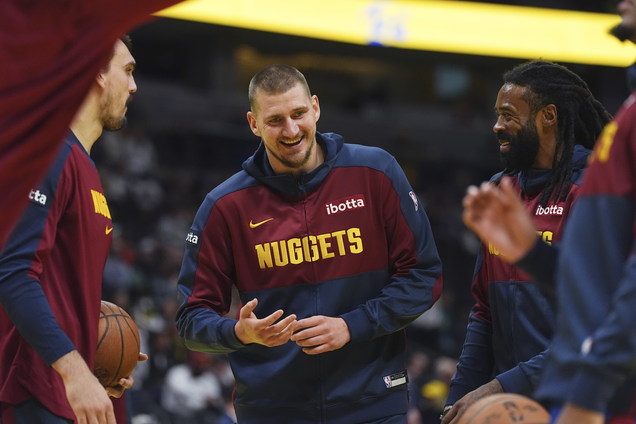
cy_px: 212
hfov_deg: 10.8
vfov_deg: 7.2
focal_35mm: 191
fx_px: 3374
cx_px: 318
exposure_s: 1/2000
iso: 4000
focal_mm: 191
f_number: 3.5
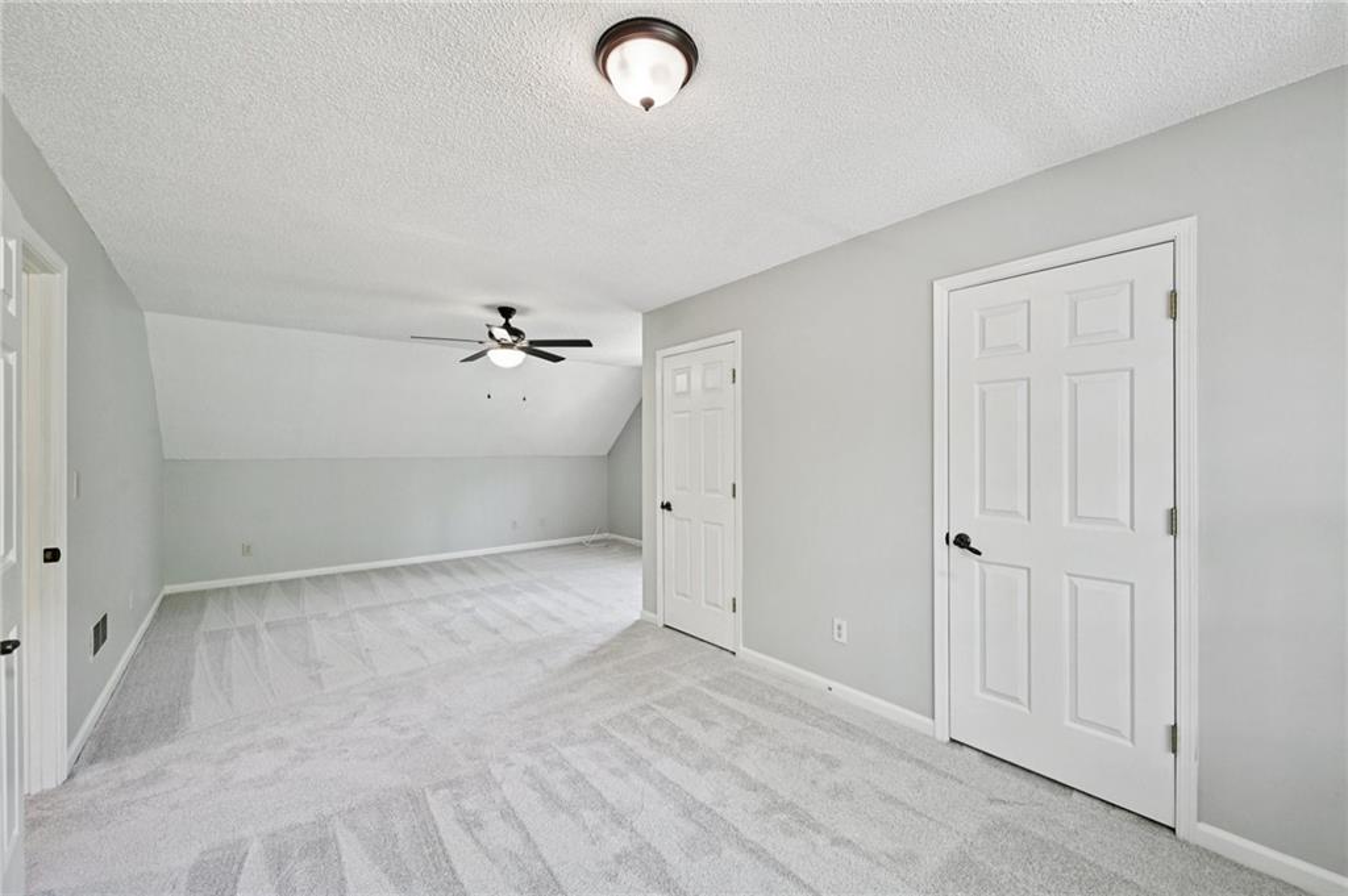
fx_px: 542
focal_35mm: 14
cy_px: 448
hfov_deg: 102.3
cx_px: 674
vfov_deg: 79.1
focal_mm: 14.5
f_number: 8
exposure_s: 1/15
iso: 450
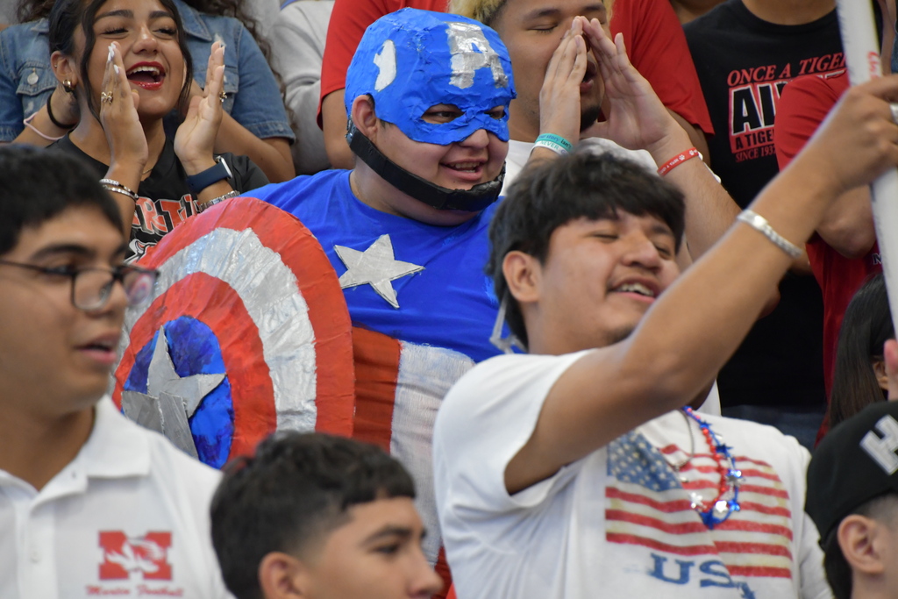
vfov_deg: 4.7
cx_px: 449
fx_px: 7284
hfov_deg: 7.1
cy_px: 300
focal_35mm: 292
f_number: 6.3
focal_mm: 195
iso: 2500
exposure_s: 1/160
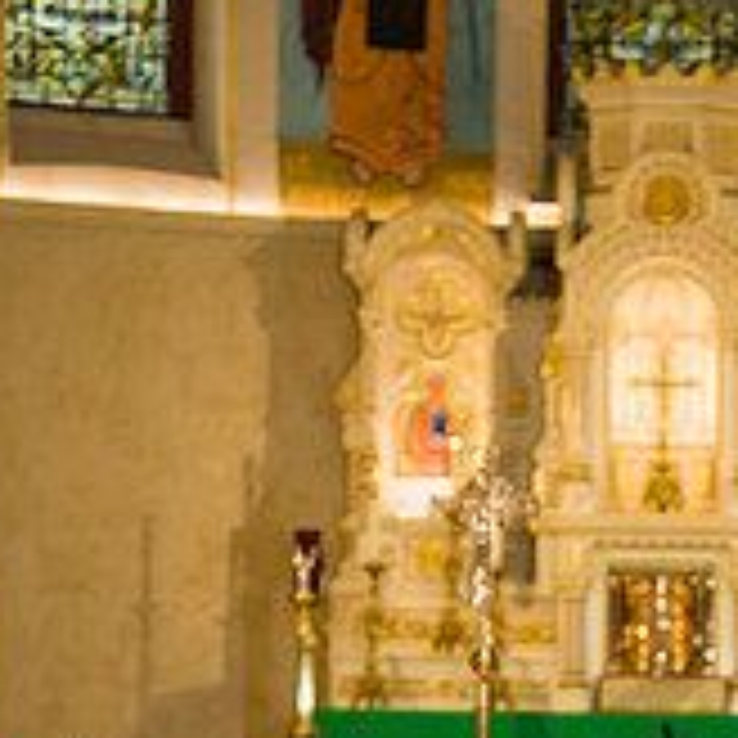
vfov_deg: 6.8
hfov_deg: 6.8
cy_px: 954
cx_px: 623
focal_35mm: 257
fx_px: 6199
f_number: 3.2
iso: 1000
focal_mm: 110
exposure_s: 1/125
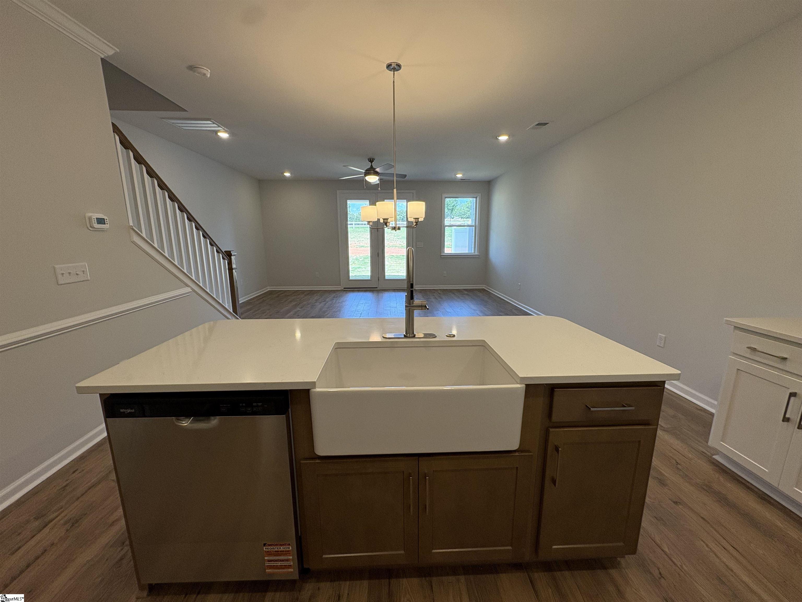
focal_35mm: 14
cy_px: 301
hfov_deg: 102.1
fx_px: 324
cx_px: 401
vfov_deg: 85.7
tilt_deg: -10.3
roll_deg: +0.0
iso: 100
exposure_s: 1/132
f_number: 2.2
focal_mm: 2.22
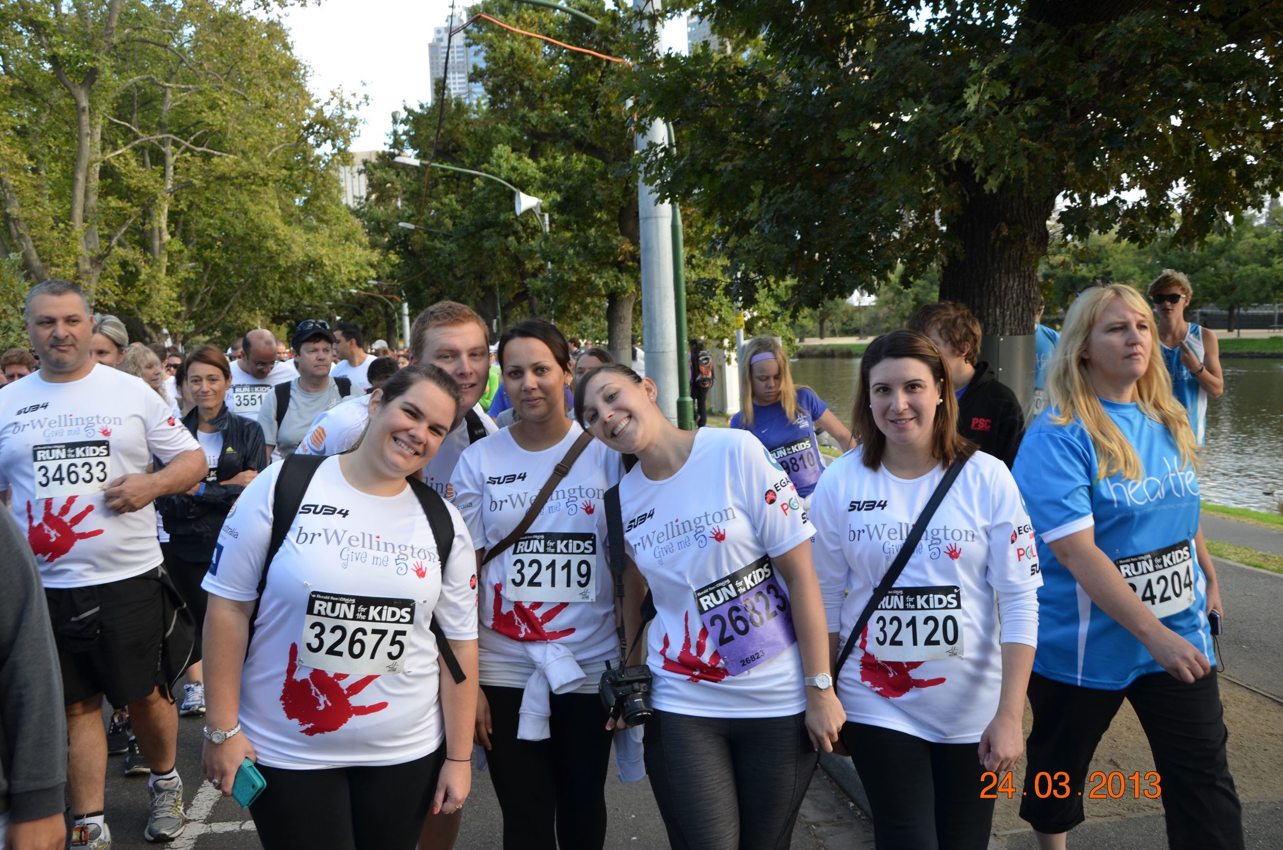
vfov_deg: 39.8
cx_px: 642
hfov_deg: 57.3
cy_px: 425
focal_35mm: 33
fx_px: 1174
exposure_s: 1/125
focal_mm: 22
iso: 200
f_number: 5.6
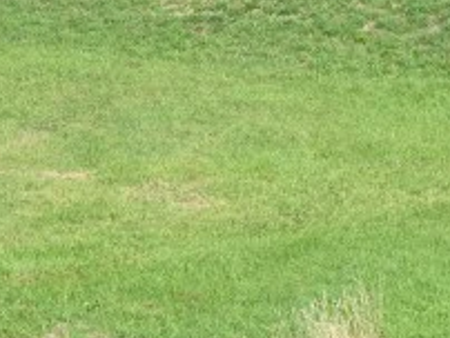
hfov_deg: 5.5
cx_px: -45
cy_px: -296
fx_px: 4672
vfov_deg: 4.1
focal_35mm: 359
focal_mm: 70
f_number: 7.1
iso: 100
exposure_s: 1/320
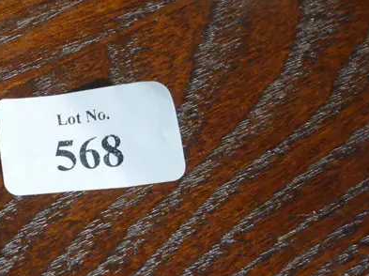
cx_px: -102
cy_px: 119
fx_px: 1278
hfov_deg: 15.7
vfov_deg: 12.3
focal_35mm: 120
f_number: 5.1
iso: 1000
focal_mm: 23
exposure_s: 1/60
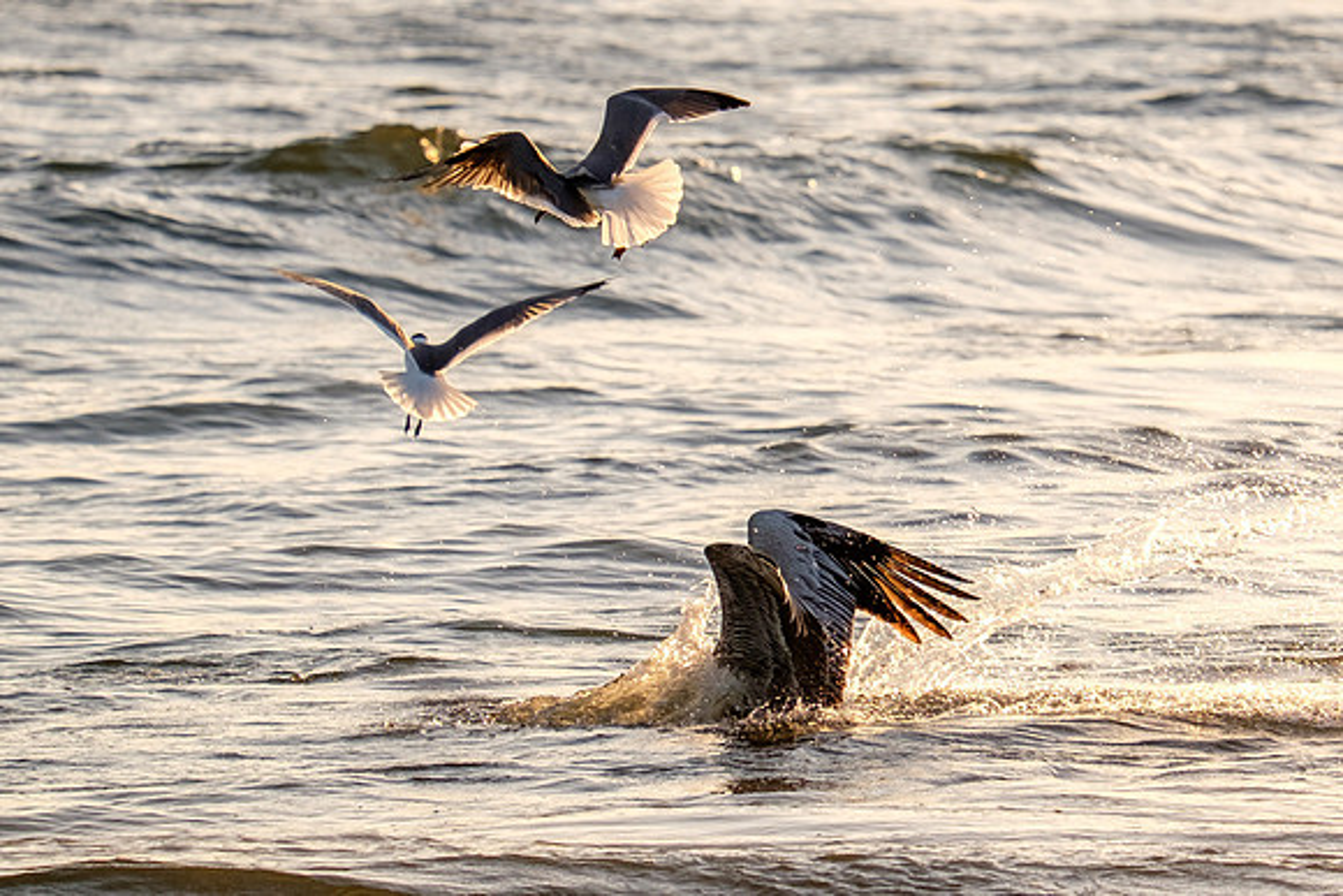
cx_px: 937
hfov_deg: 4.0
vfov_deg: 2.7
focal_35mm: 516
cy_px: 388
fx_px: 19238
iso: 400
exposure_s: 1/1000
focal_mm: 200
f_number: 5.6
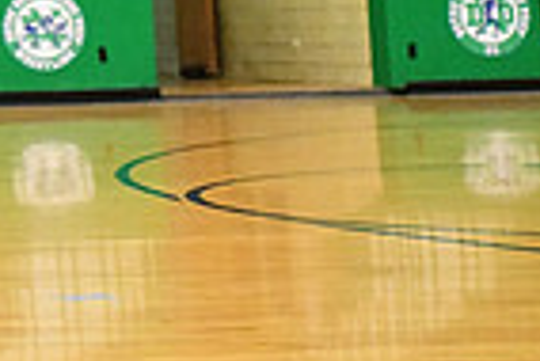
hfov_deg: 10.3
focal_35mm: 184
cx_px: -548
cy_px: -283
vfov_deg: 7.3
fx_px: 2763
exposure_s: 1/1000
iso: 12800
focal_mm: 45
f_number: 4
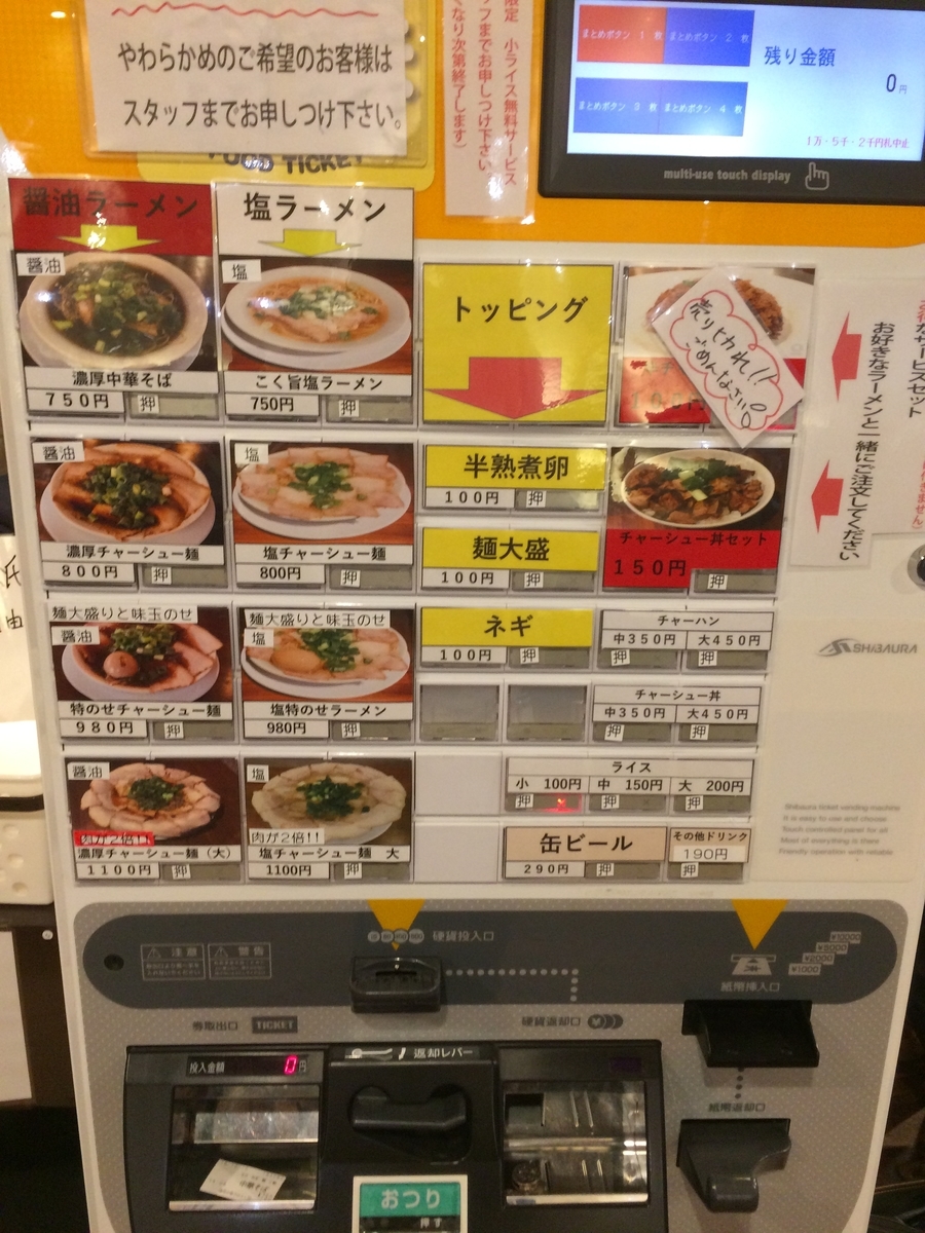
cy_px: 616
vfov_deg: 61.7
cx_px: 462
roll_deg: +0.7
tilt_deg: -18.8
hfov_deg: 48.2
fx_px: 1033
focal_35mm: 29
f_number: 2.2
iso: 250
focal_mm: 4.15
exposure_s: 1/30
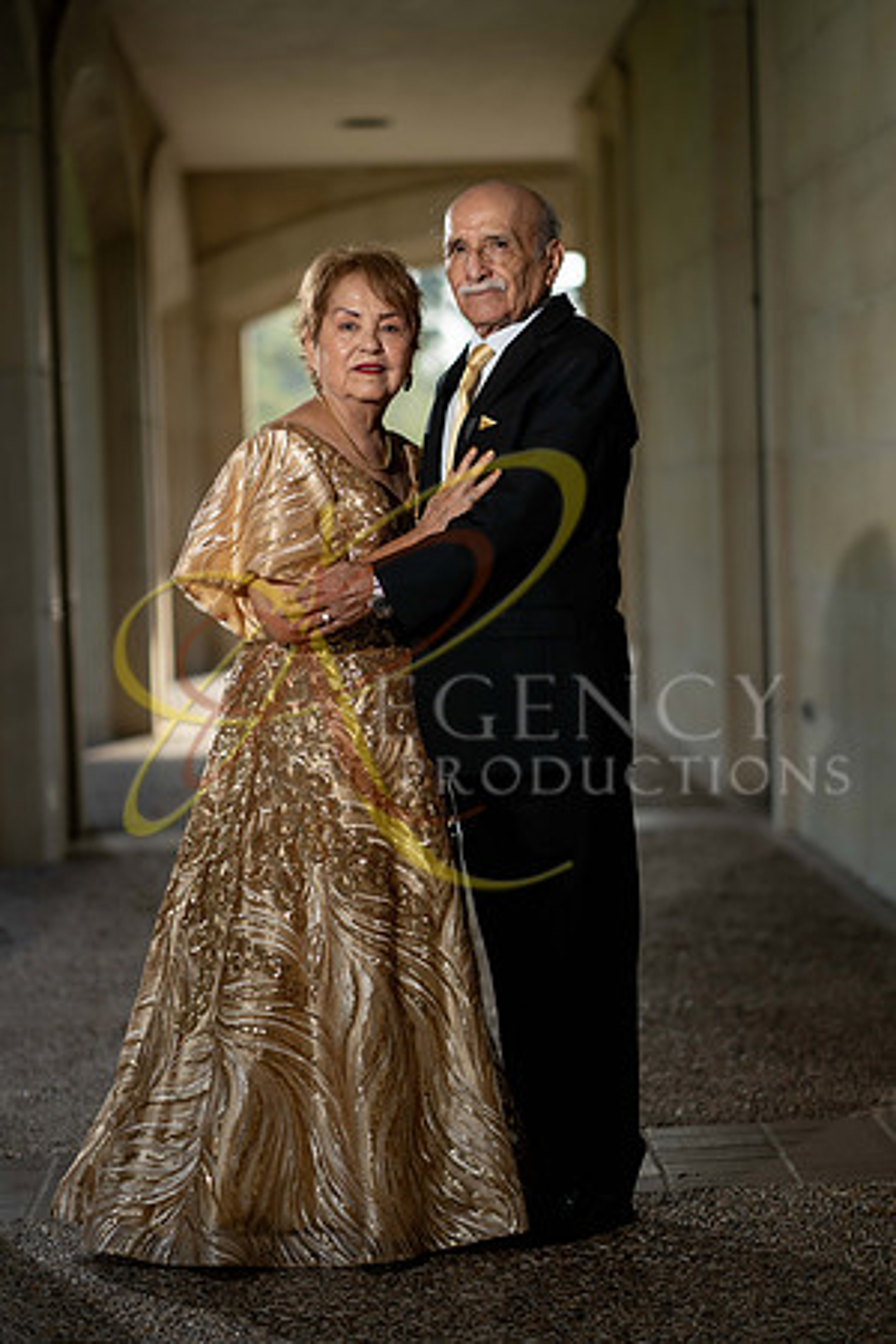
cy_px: 672
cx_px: 448
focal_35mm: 85
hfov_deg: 16.1
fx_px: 3173
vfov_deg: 23.9
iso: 200
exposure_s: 1/1000
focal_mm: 85
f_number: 2.2
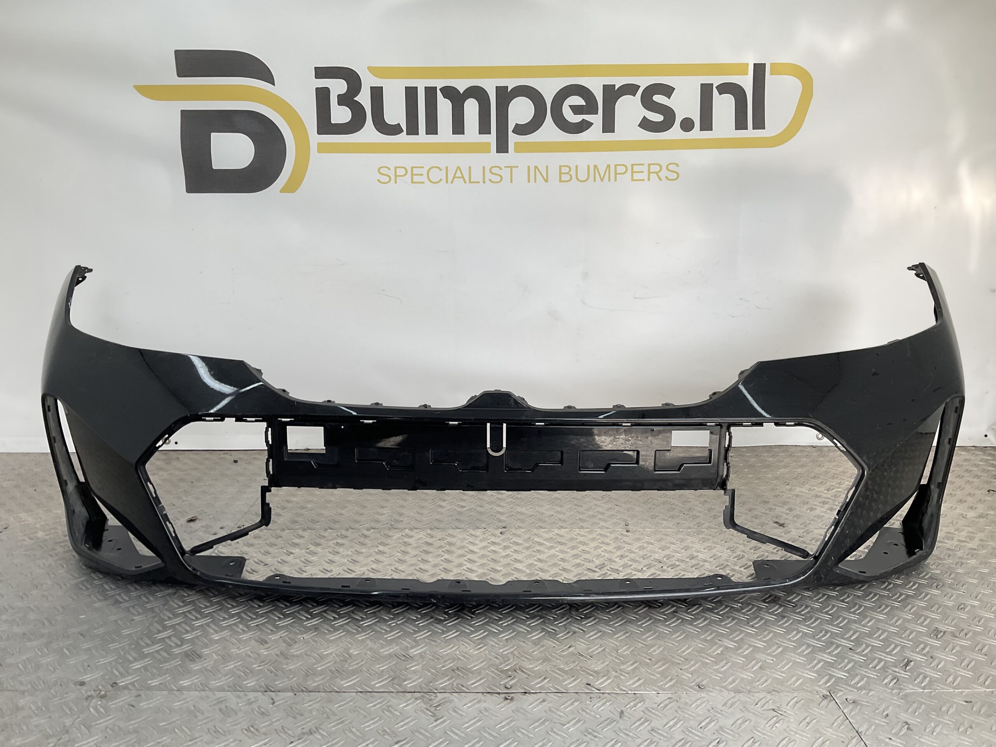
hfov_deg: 61.7
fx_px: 834
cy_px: 374
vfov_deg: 48.2
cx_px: 498
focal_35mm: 29
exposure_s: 1/342
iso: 16
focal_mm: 3
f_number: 1.8
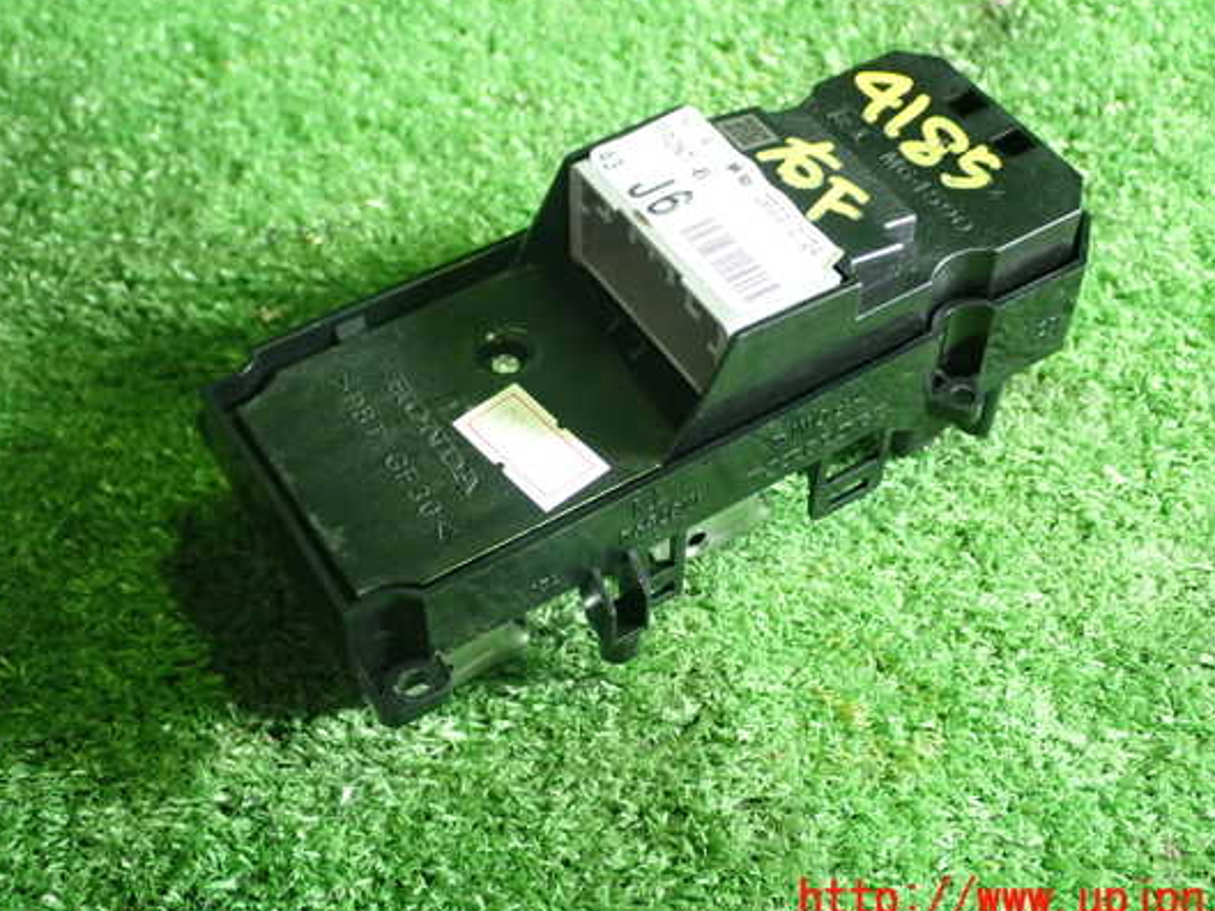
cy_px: 412
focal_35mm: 50
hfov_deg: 38.2
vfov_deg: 29.1
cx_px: 628
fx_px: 1755
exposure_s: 1/40
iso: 800
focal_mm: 7.84
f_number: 2.9
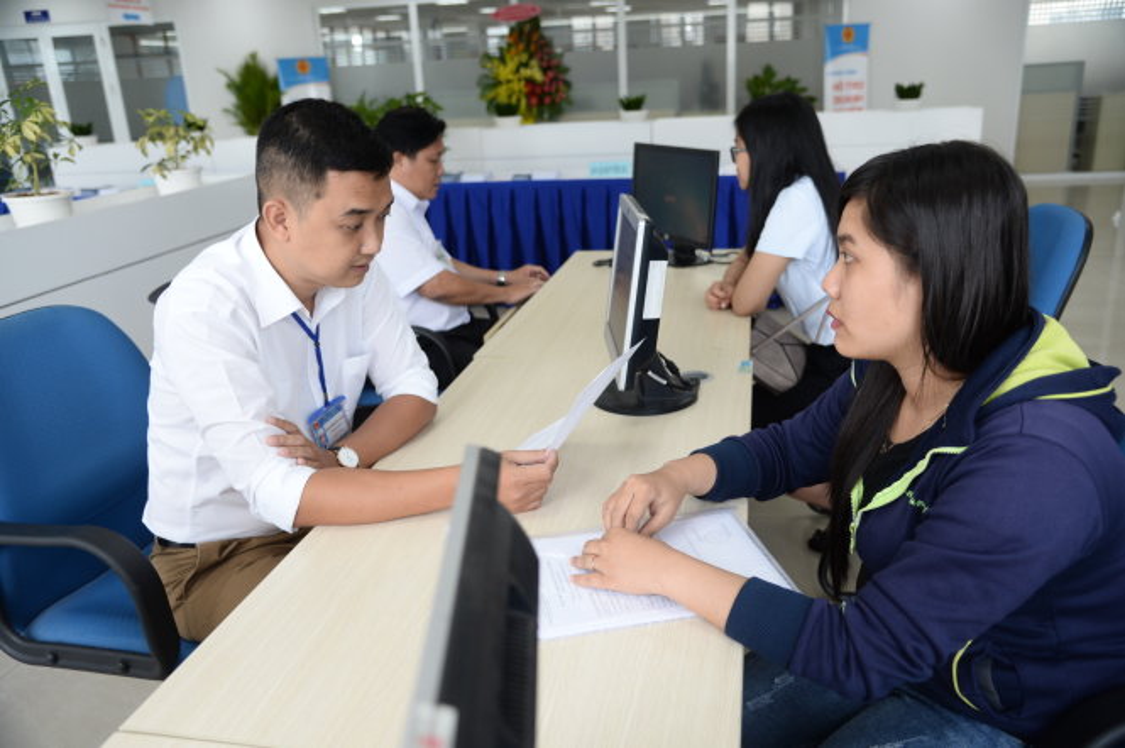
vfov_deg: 43.5
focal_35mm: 30
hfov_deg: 62.0
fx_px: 937
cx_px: 562
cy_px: 374
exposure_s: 1/160
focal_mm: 30
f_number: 4
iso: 500
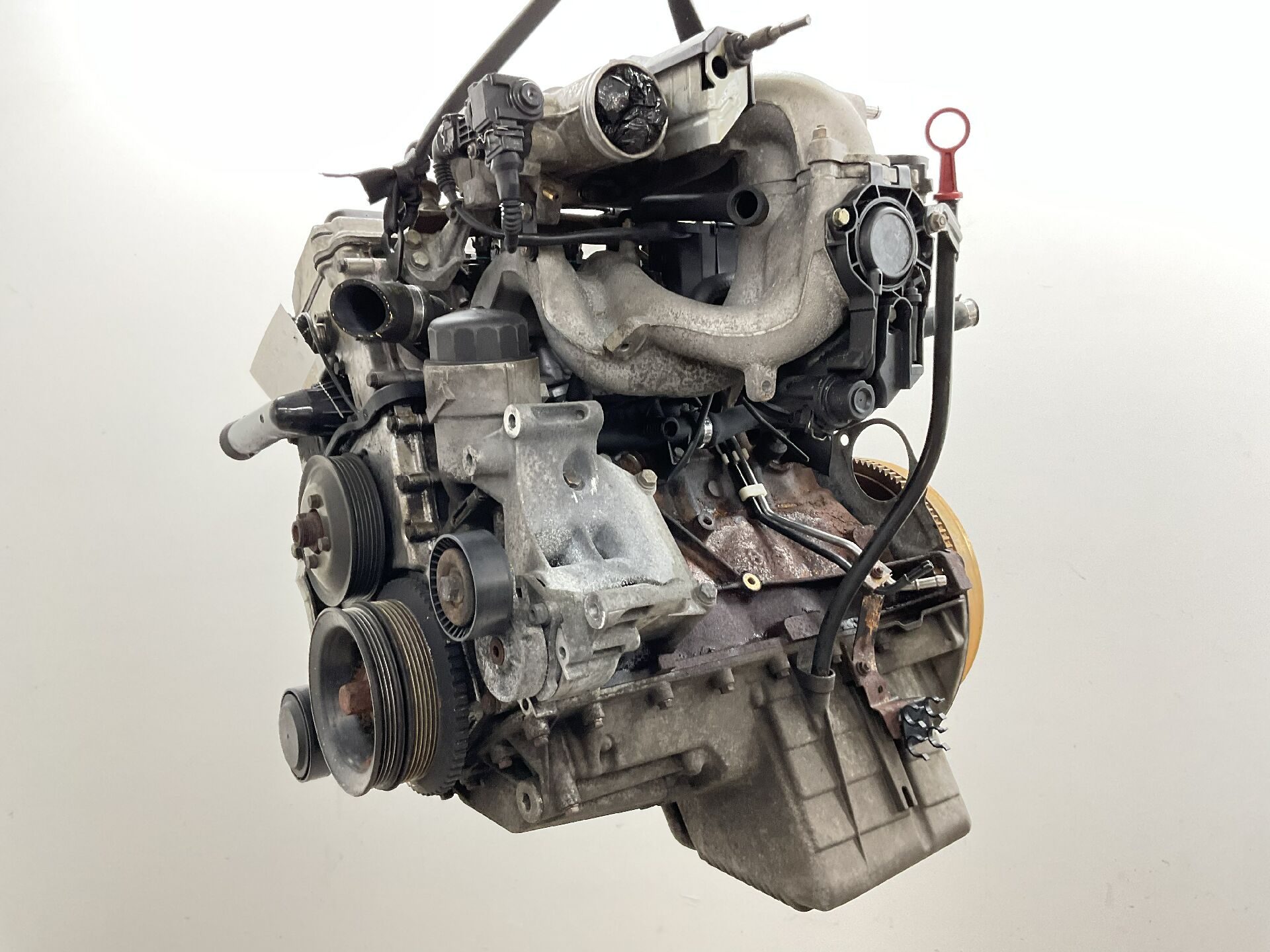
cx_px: 635
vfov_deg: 48.2
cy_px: 476
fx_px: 1064
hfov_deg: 61.7
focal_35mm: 29
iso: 100
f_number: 1.8
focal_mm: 3
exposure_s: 1/50
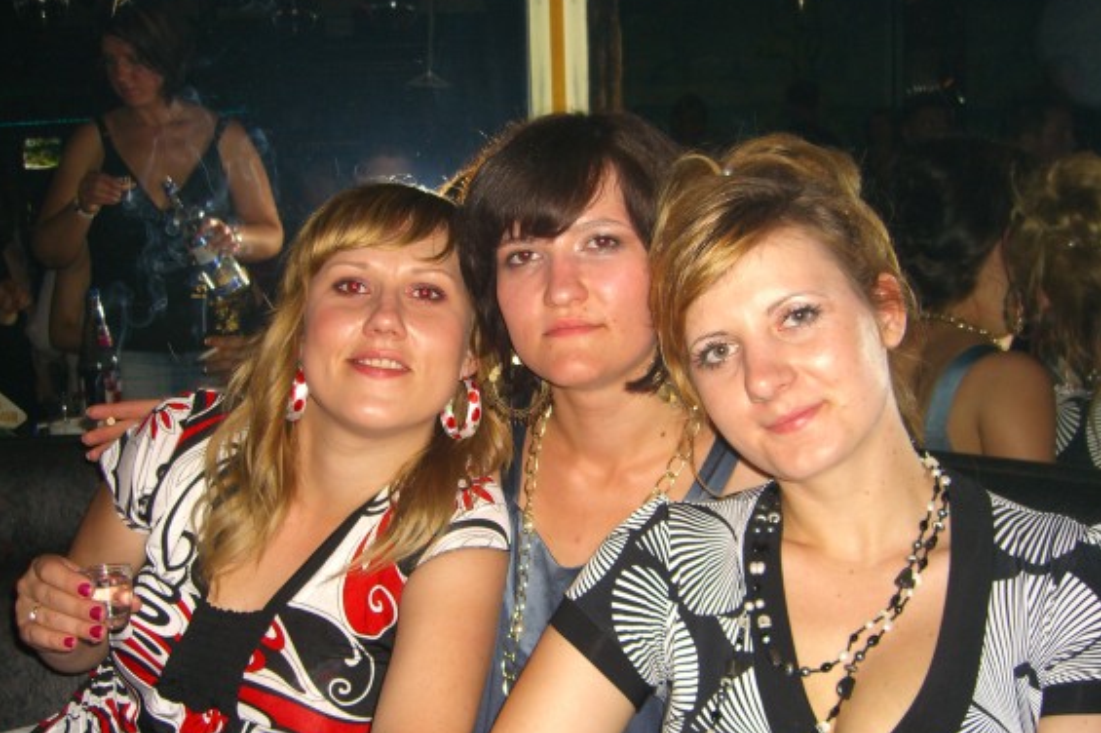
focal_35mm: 42
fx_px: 1284
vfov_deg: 31.8
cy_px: 409
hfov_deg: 46.4
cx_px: 518
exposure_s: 1/60
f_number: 2.8
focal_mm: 7.9
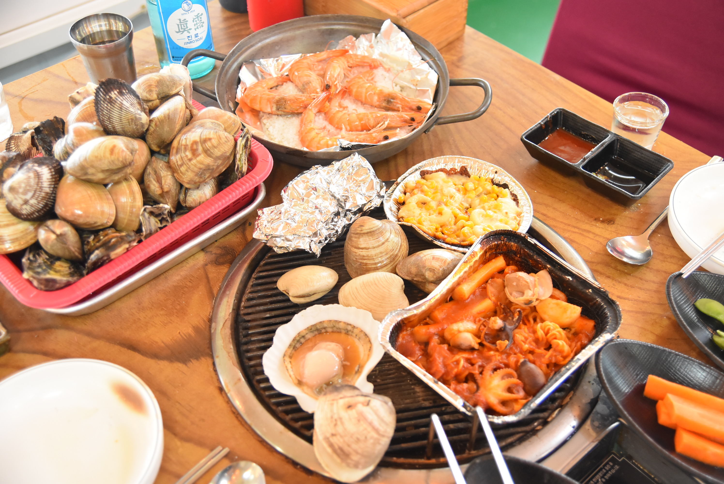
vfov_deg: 33.1
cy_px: 242
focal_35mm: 40
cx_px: 362
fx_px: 815
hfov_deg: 47.9
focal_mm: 27
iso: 1600
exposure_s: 1/125
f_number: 4
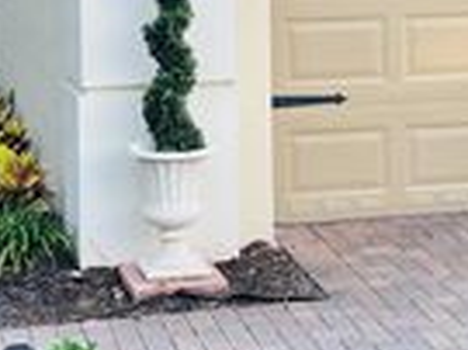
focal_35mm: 123
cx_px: 322
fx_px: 1661
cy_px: -38
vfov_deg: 11.8
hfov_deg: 16.0
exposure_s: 1/212
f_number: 1.6
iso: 40
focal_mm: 5.1
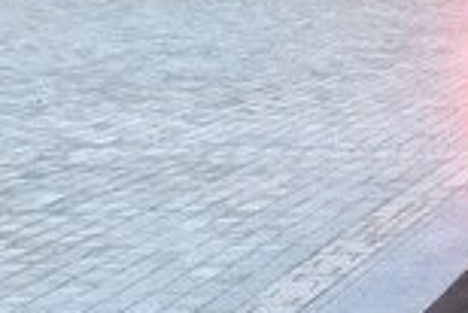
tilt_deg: -9.7
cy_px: 175
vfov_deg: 10.7
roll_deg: +0.9
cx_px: 881
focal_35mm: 129
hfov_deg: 13.9
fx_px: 1679
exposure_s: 1/33
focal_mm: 4.15
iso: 250
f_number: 2.2
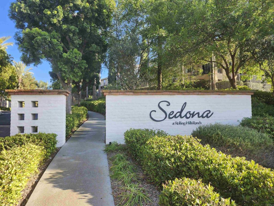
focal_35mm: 23
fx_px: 182
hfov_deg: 73.9
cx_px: 137
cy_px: 103
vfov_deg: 58.9
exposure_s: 1/289
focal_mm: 5.54
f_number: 1.8
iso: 25
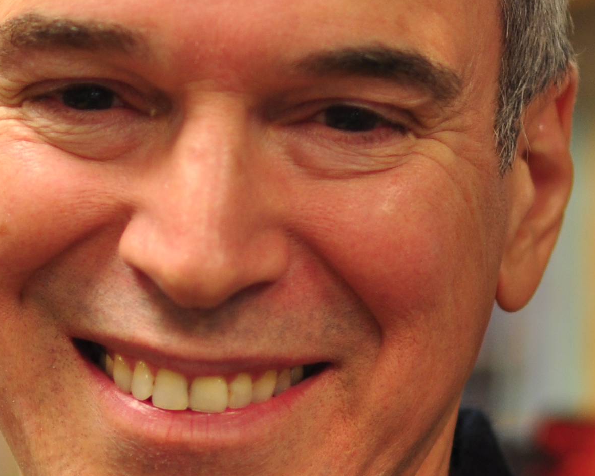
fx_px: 7673
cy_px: 246
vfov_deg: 3.6
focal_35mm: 436
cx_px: -248
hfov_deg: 4.4
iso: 200
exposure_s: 1/80
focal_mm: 85
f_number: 1.8
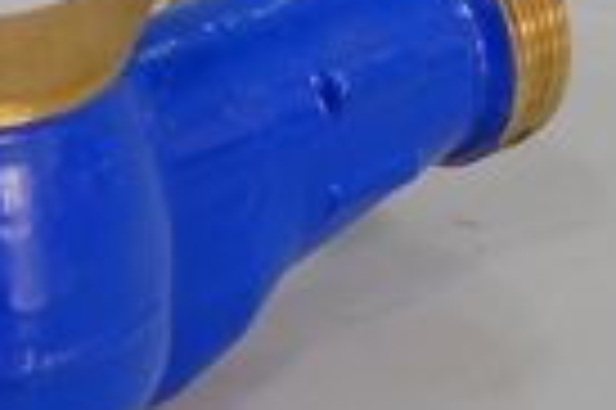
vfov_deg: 3.4
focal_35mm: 398
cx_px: -472
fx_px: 6802
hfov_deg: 5.1
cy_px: -92
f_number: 5.6
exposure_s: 1/30
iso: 800
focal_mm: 45.2
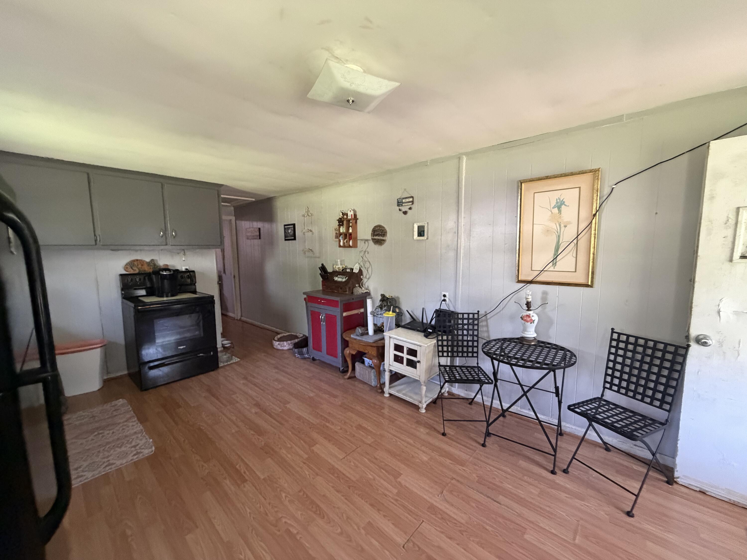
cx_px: 374
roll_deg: +0.4
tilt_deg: -5.8
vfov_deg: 85.7
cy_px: 280
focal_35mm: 14
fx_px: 302
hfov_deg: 102.1
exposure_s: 1/60
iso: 640
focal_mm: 2.22
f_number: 2.2
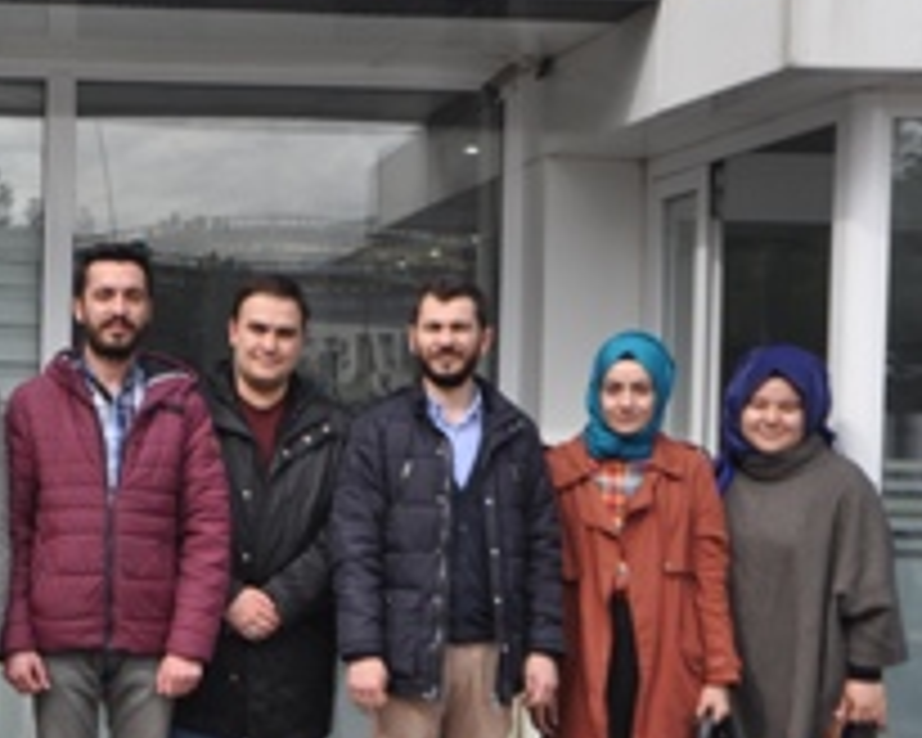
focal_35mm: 83
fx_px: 2266
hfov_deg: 22.0
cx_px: -31
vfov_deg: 18.4
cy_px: 536
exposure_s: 1/200
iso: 200
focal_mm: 27
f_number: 7.1
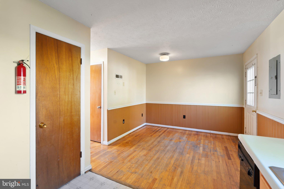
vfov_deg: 73.7
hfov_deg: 96.7
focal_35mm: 16
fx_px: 126
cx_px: 142
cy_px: 94
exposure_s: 1/2.5
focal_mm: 16
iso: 500
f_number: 8
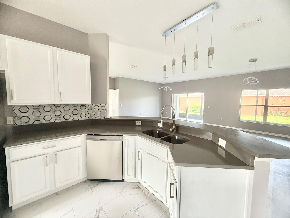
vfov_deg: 85.7
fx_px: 117
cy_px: 109
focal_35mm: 14
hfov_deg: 102.1
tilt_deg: -4.1
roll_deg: -0.9
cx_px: 145
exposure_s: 1/89
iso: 320
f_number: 2.2
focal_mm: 2.22
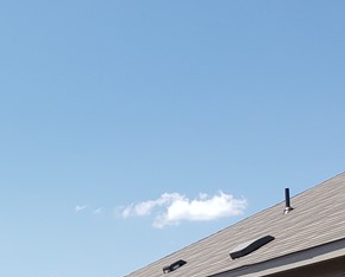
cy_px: 376
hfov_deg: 20.1
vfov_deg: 16.2
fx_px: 909
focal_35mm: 89
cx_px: -74
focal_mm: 4.3
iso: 50
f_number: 2.4
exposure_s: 1/1118
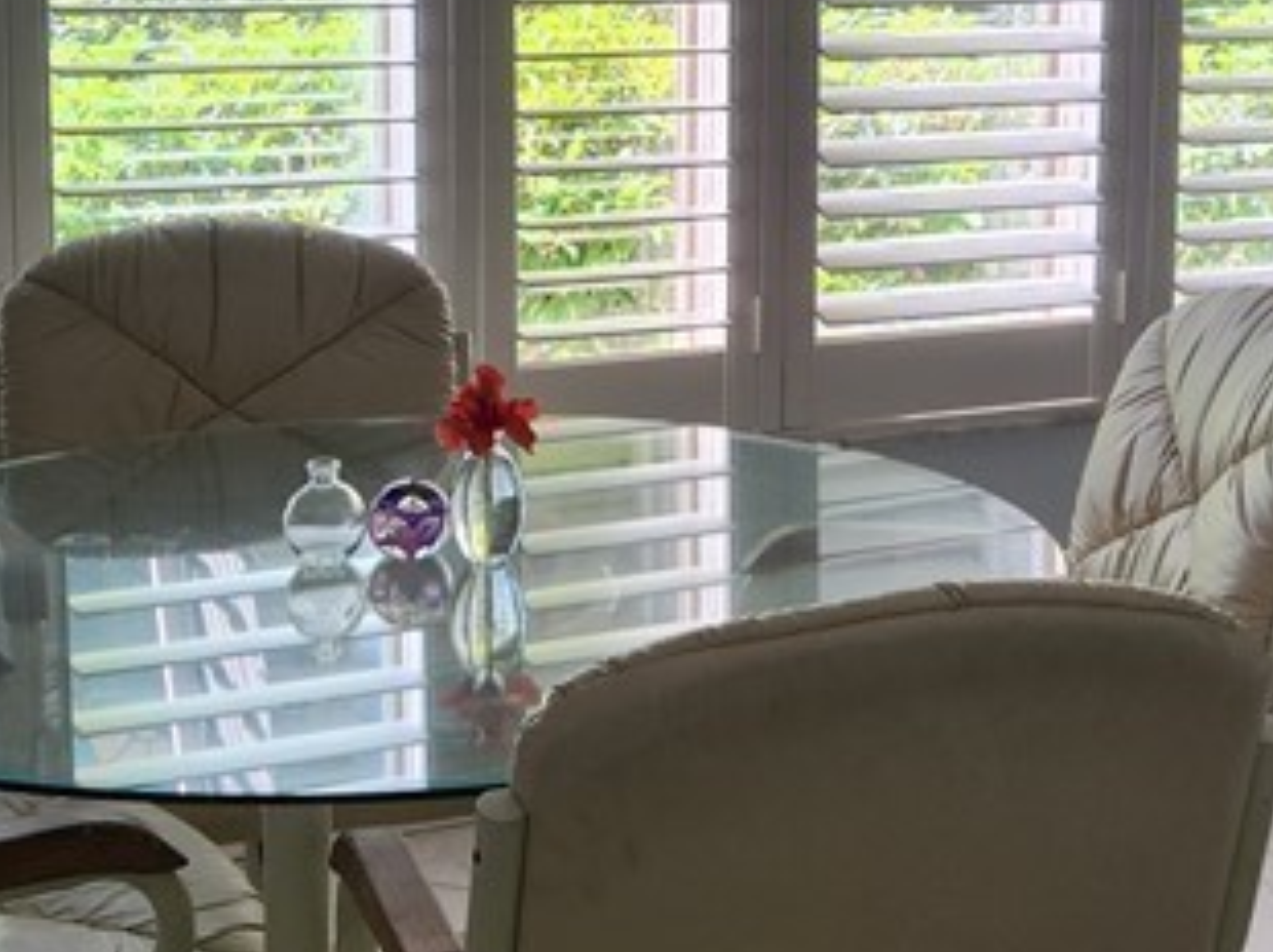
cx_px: 764
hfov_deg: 25.6
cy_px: 197
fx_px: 2793
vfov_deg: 19.2
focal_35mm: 76
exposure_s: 1/180
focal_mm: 5.4
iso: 64
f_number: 1.8
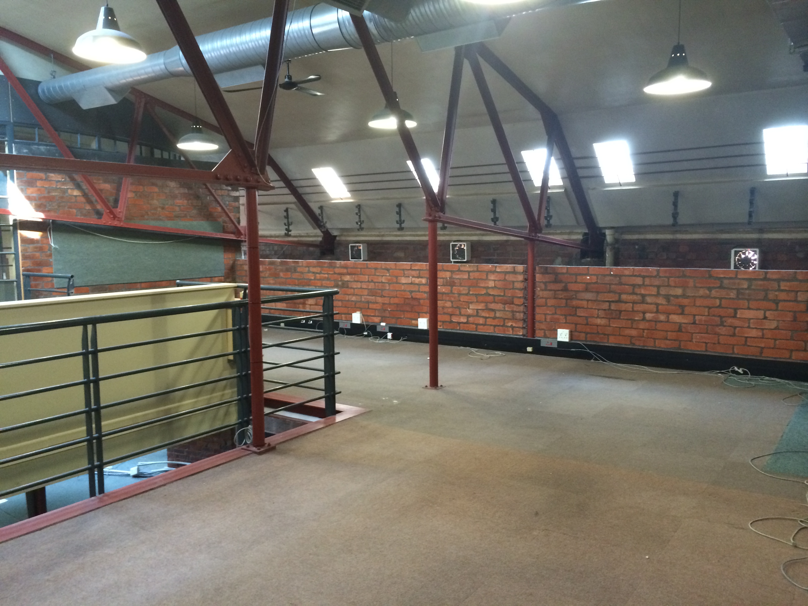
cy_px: 303
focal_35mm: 30
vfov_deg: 46.8
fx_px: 700
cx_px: 404
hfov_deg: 60.0
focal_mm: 4.12
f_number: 2.2
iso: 320
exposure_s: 1/20
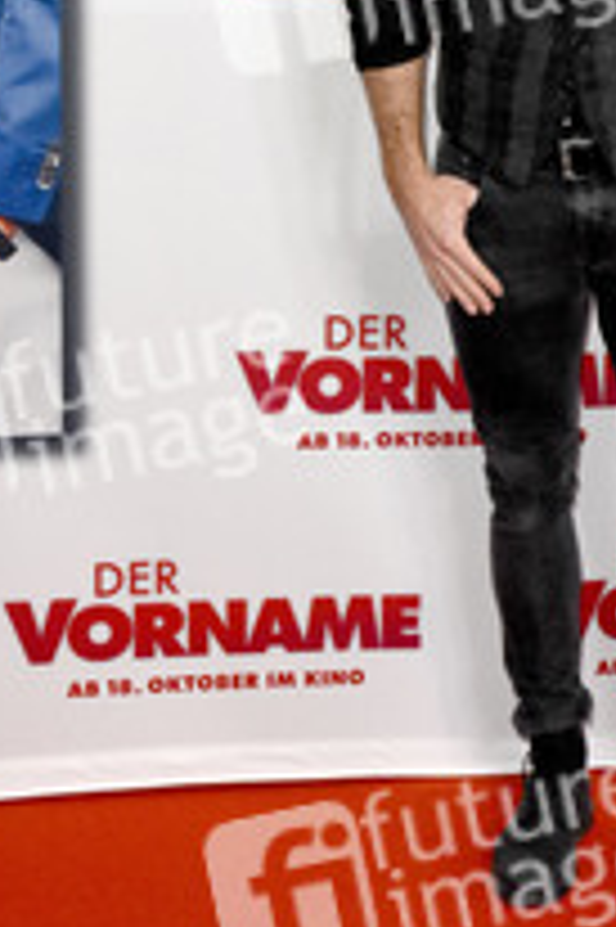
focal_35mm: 93
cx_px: 567
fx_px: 2391
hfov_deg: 14.5
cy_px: 194
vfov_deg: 21.7
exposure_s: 1/160
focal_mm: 32
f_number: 6.3
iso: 3200
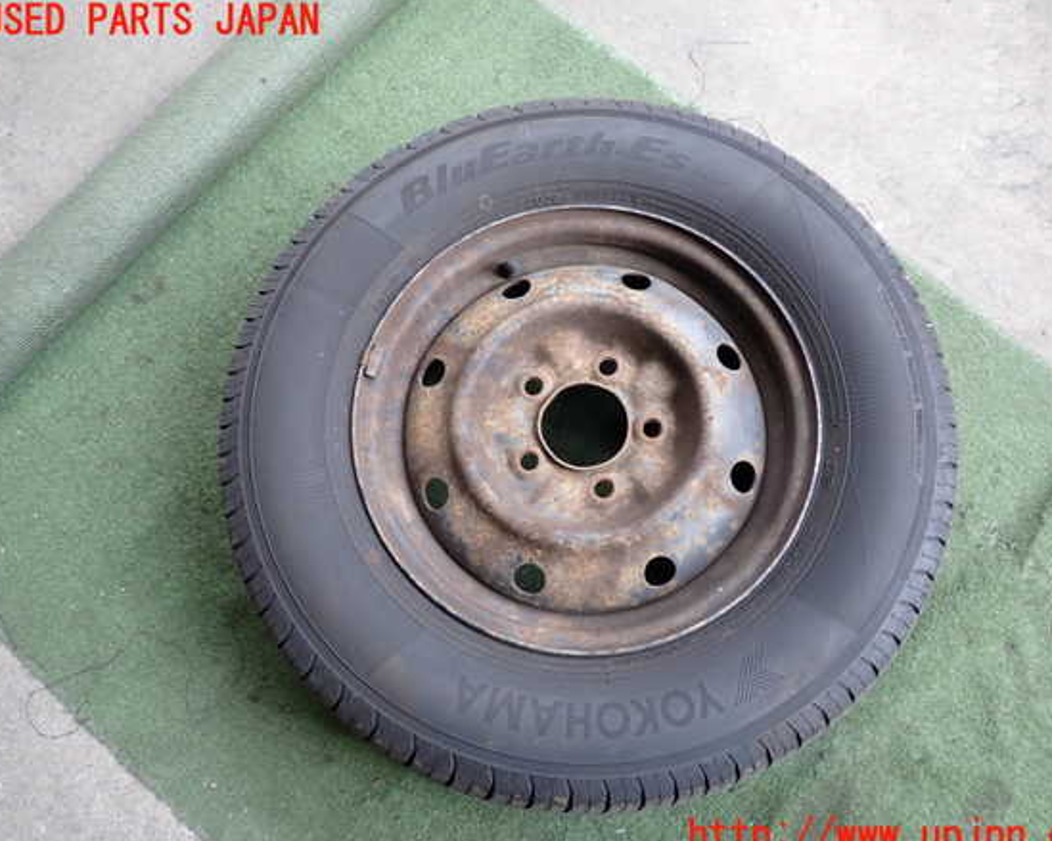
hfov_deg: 55.7
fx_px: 996
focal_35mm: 32
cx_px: 546
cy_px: 429
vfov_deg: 45.8
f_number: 2.3
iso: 200
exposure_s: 1/100
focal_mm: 5.4
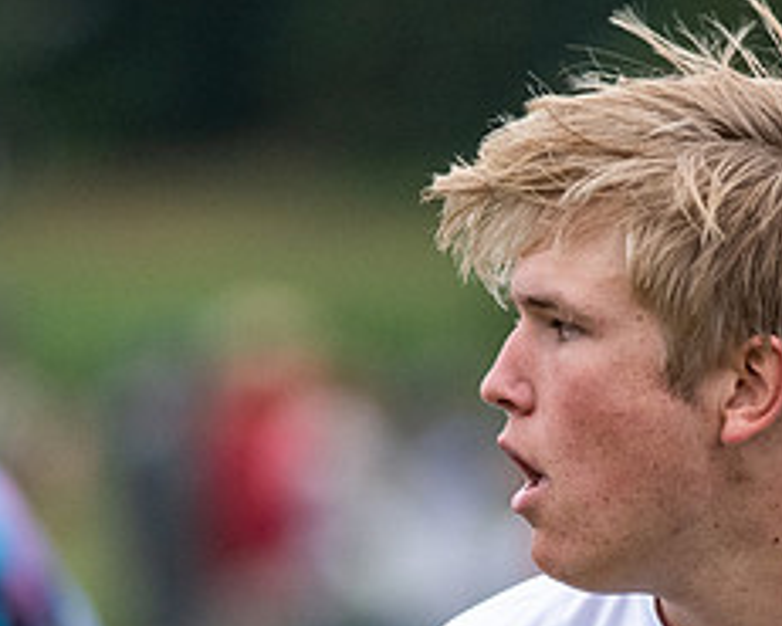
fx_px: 28804
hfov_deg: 1.6
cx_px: 529
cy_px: 690
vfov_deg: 1.2
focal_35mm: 1244
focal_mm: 300
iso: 1600
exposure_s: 1/2000
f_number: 4
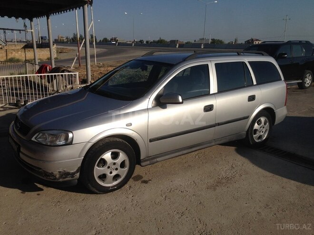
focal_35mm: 33
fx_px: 299
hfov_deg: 55.4
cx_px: 157
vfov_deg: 42.9
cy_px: 118
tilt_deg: -13.7
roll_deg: +0.4
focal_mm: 4.12
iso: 50
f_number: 2.4
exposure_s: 1/3623
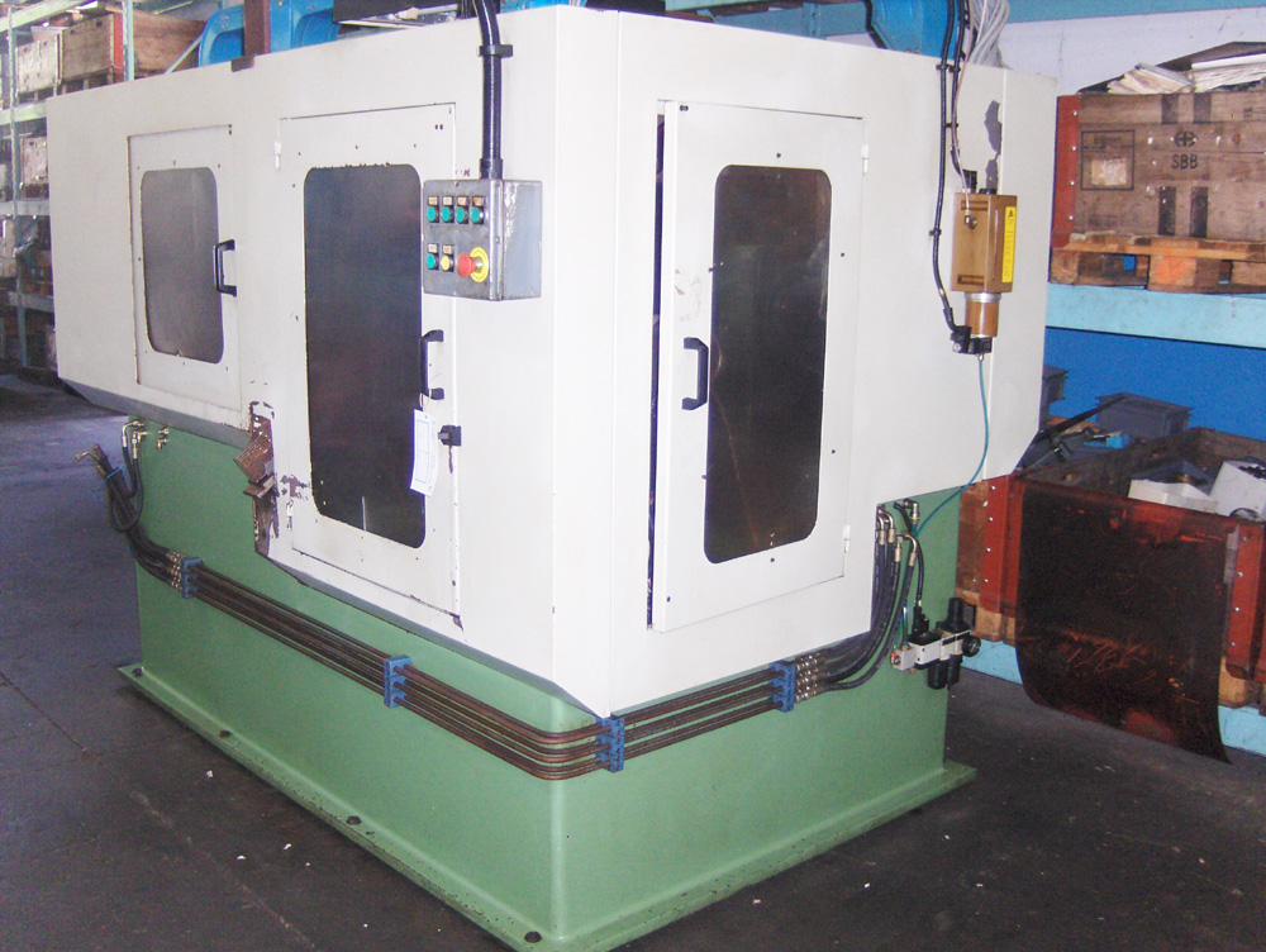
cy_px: 476
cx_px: 633
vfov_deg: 40.8
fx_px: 1281
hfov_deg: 52.6
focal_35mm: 35
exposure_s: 1/60
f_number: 2.8
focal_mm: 7.5
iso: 100
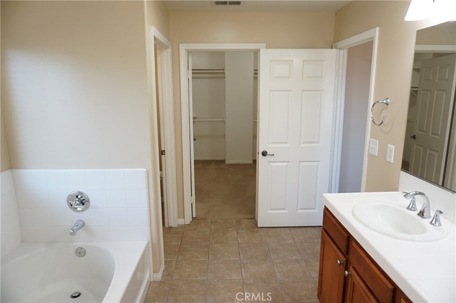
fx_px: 304
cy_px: 152
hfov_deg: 73.8
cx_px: 228
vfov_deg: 53.0
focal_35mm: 24
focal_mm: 16
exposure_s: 1/60
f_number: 3.5
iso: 250
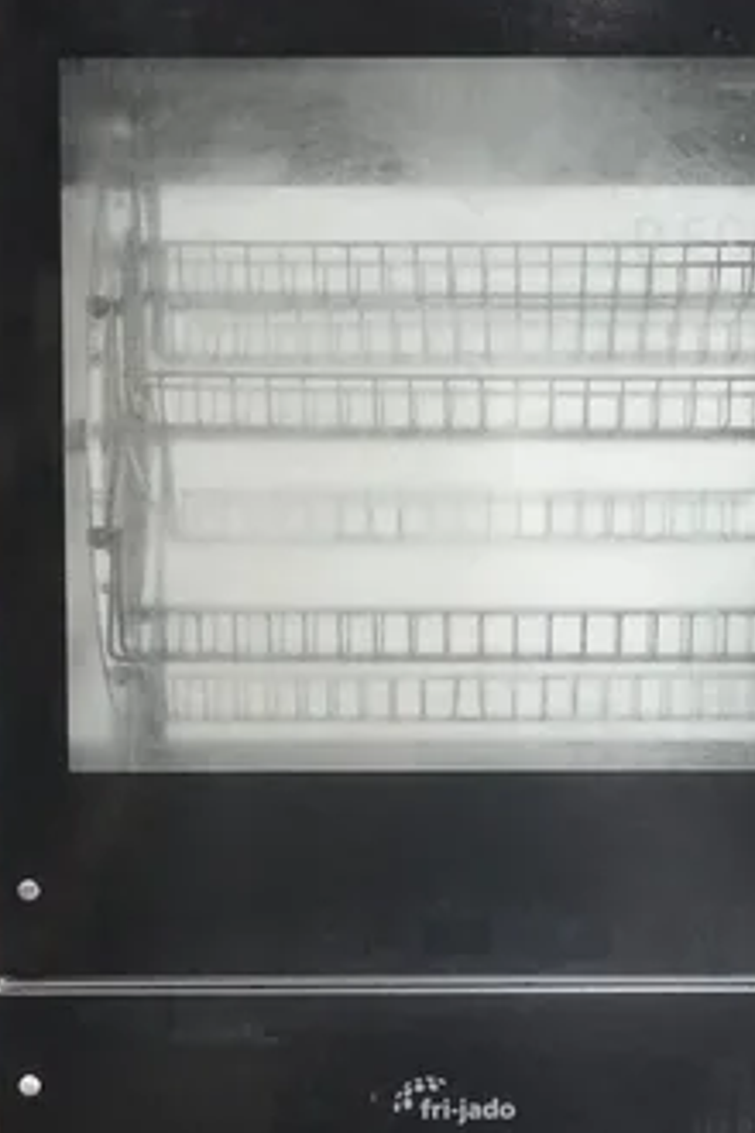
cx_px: 532
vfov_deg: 20.1
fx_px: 3146
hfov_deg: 13.7
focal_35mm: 100
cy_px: 965
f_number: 4
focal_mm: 16.21
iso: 1600
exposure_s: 1/50
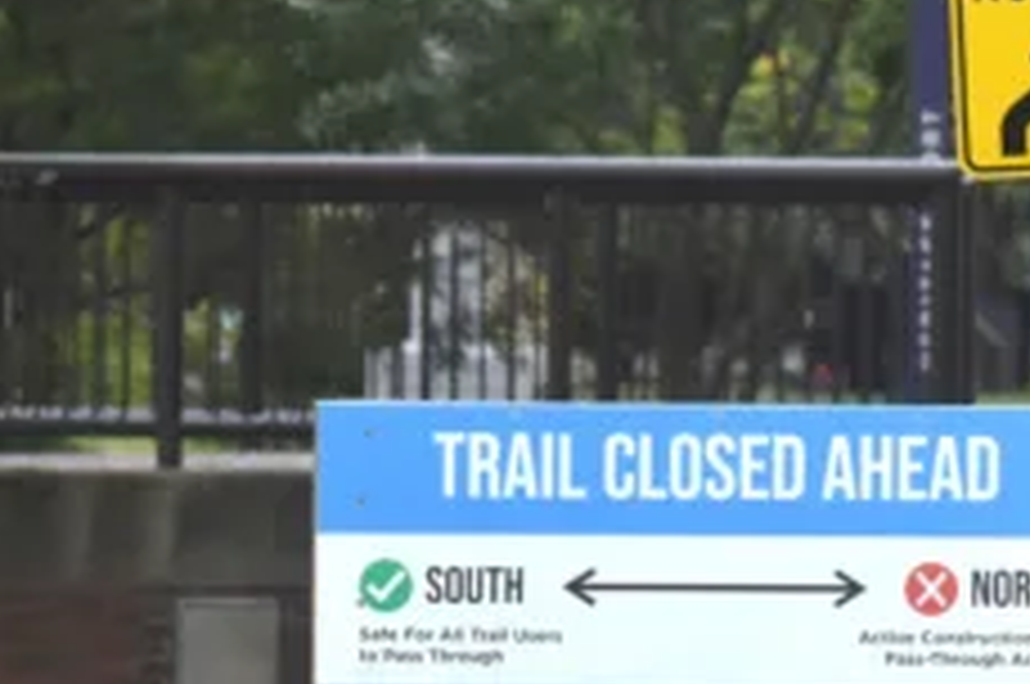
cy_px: 482
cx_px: 1367
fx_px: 12657
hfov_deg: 4.6
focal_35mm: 443
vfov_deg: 3.1
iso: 400
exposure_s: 1/500
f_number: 4.8
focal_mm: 90
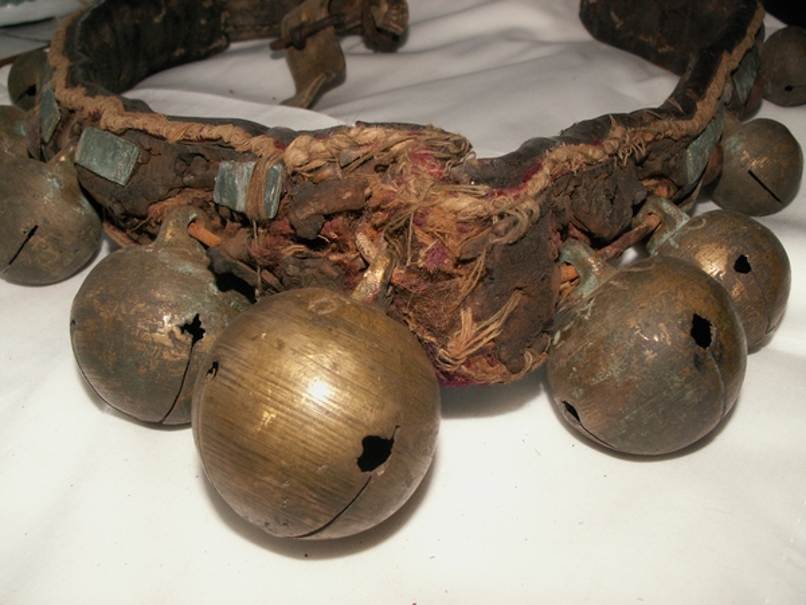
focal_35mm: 35
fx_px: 815
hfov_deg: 52.6
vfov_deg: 40.7
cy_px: 302
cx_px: 403
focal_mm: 5.86
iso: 160
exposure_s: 1/40
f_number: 4.5
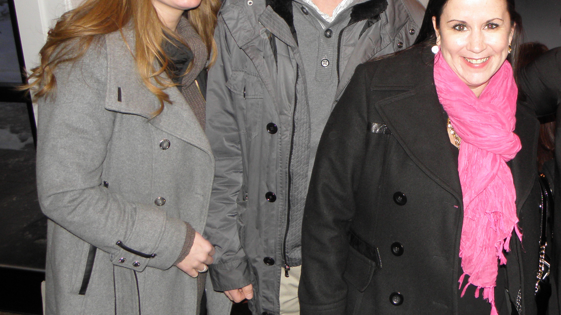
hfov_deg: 40.3
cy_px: 89
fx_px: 729
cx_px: 453
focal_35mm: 49
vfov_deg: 24.2
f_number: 2.8
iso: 100
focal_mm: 4.6
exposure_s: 1/30
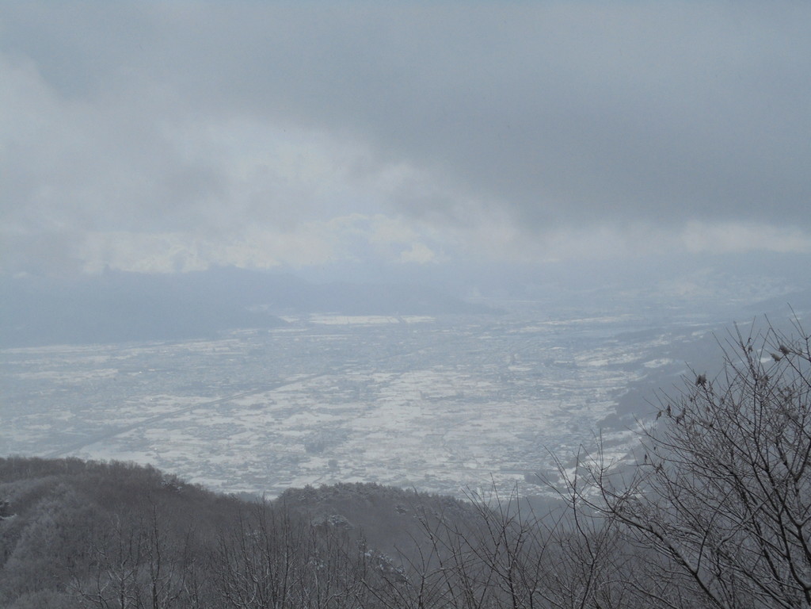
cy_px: 304
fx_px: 1148
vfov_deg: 29.7
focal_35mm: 49
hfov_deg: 38.9
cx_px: 406
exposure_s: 1/160
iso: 100
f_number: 15.3
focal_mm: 8.9
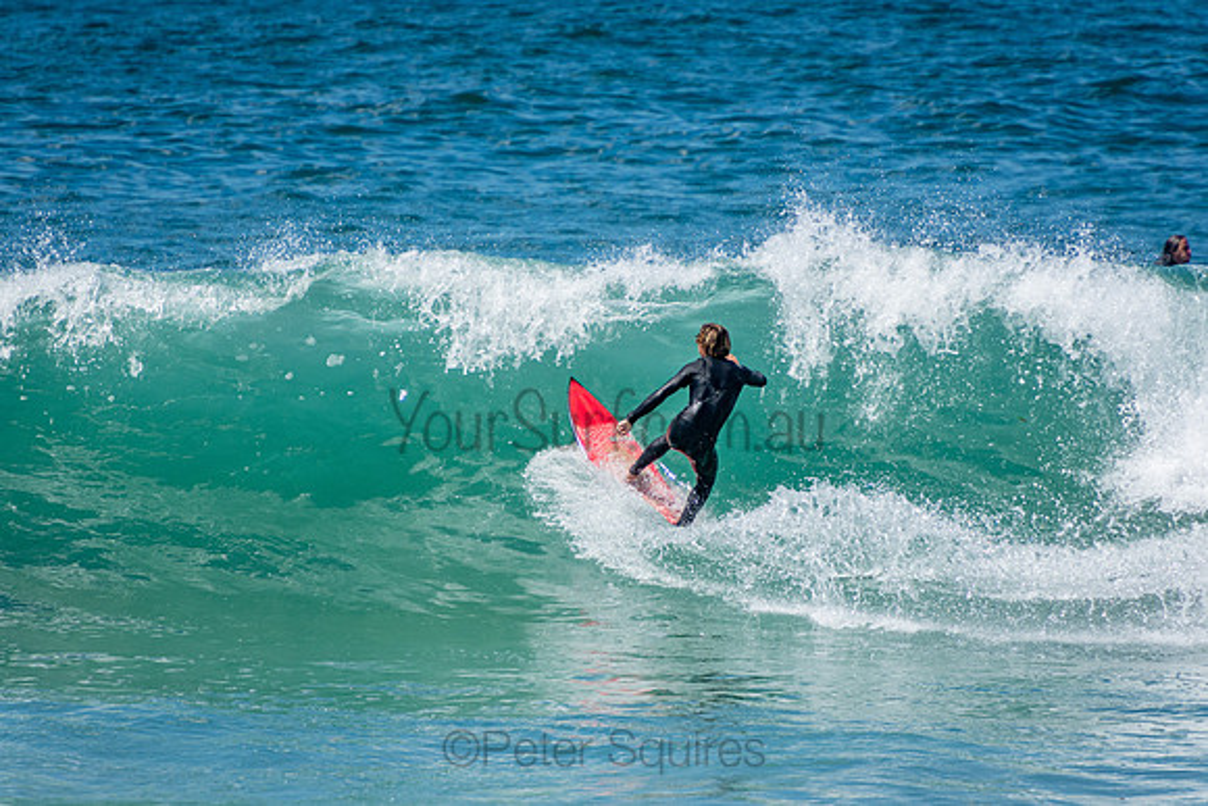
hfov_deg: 3.4
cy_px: 403
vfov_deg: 2.3
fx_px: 20137
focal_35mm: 600
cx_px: 604
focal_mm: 400
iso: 400
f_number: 5.6
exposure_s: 1/2000
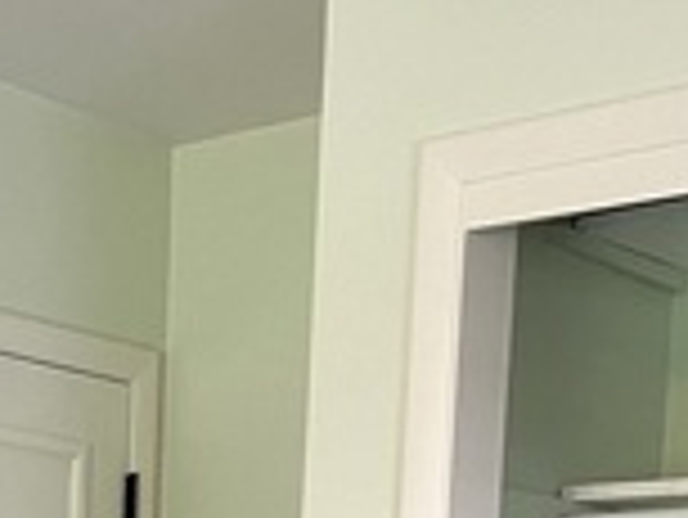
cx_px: -25
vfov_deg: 11.8
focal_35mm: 113
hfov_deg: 17.0
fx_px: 2248
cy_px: 1009
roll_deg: -1.7
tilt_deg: -5.0
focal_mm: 5.1
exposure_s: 1/60
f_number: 1.6
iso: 160
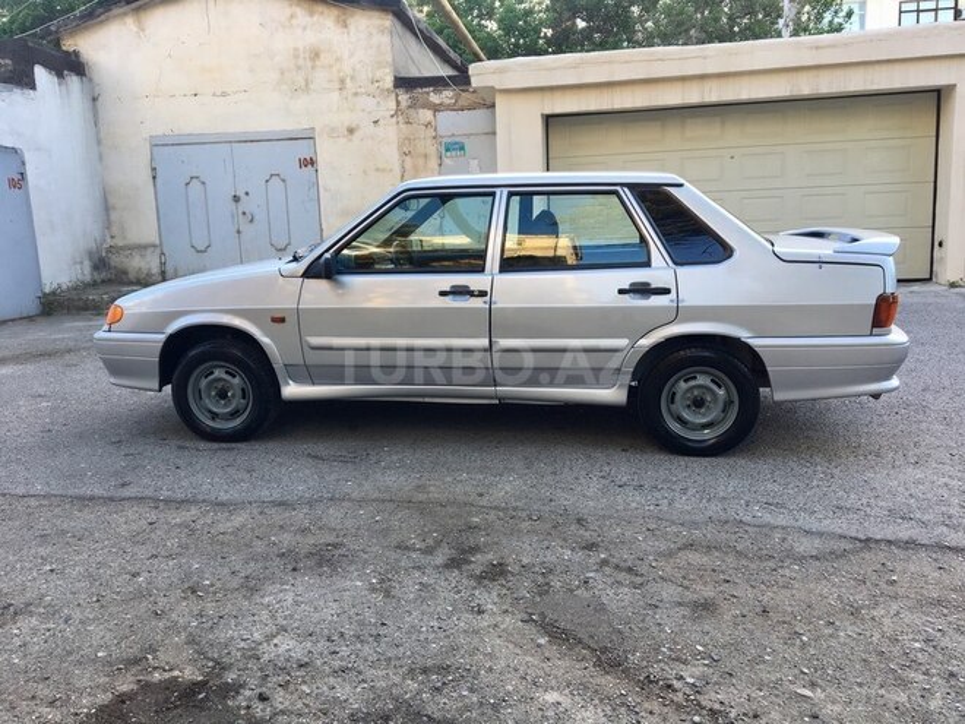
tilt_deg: -8.8
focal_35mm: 29
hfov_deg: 61.7
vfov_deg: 48.2
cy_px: 362
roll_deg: +2.5
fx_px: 808
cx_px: 482
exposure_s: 1/100
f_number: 2.2
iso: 25
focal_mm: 4.15
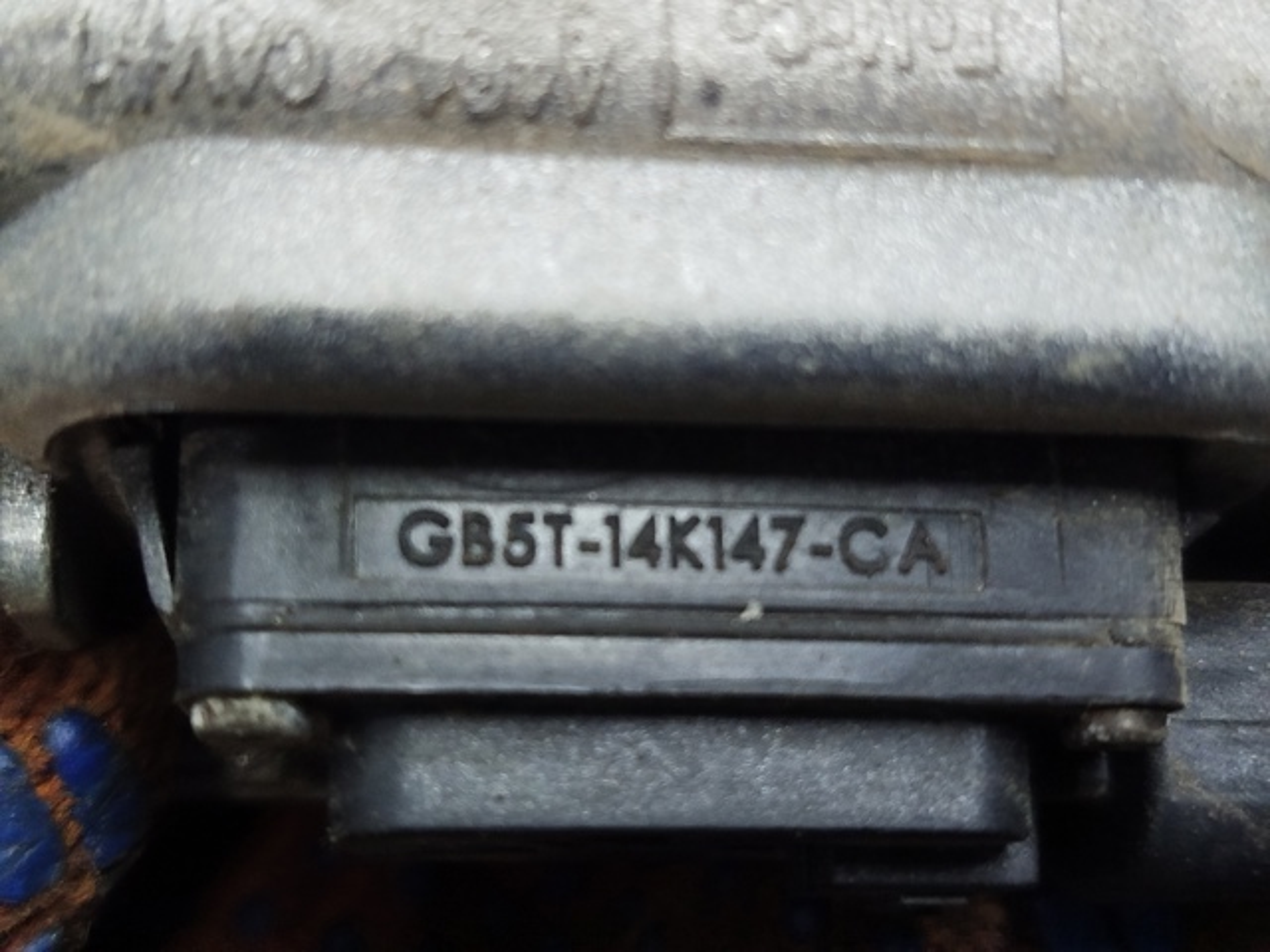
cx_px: 635
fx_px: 1761
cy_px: 476
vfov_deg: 30.3
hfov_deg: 39.7
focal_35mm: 48
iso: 250
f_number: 1.7
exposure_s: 1/33
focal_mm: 5.31
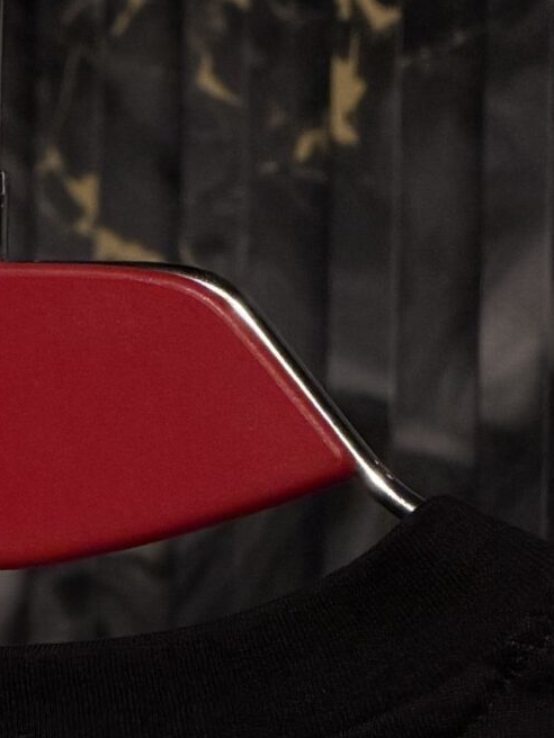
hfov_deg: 3.8
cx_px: 43
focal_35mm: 390
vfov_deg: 5.0
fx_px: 8322
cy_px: 1297
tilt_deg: -9.3
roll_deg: -0.6
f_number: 2.8
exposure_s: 1/100
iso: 125
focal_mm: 16.89
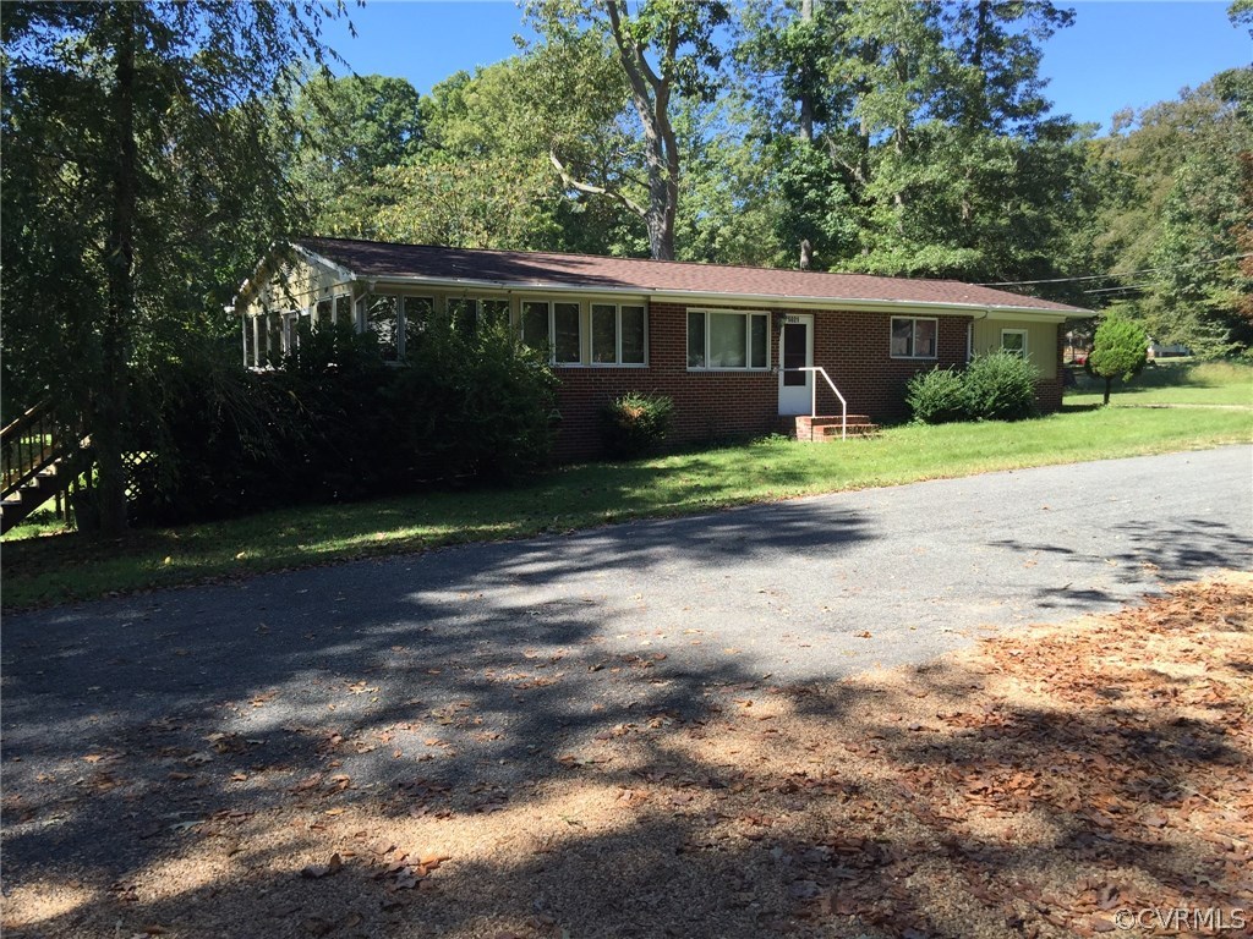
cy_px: 470
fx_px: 1050
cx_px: 626
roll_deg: -1.2
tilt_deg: -0.9
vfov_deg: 48.2
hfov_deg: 61.7
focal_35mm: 29
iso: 32
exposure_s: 1/648
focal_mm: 4.15
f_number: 2.2
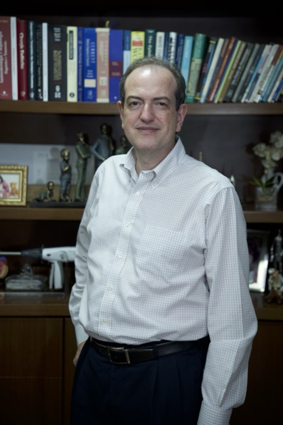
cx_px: 142
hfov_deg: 21.4
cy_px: 212
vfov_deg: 31.7
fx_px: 748
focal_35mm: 63
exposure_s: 1/60
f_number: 2.8
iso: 400
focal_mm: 63.4
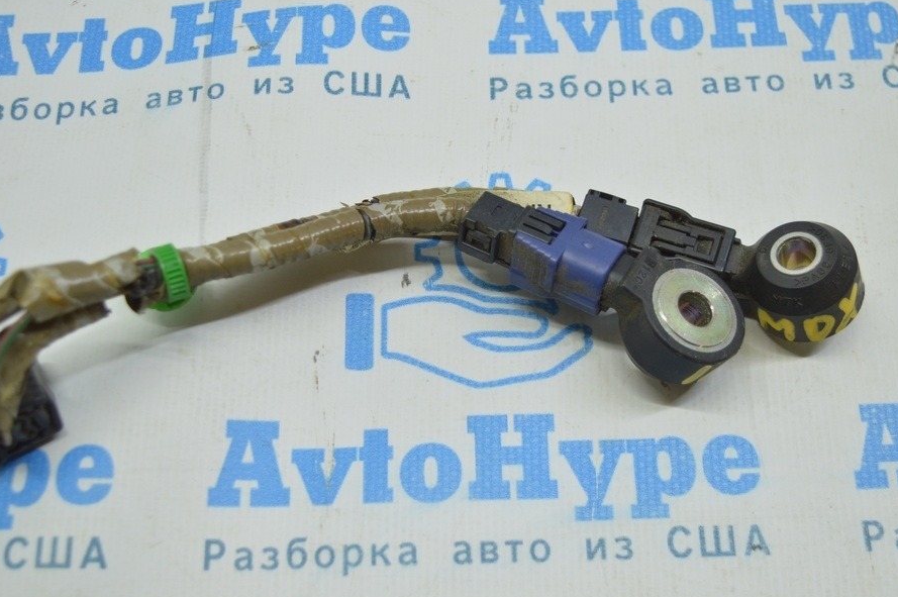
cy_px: 285
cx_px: 432
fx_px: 1335
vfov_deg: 25.2
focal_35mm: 54
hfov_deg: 37.2
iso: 400
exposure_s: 1/60
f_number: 4.2
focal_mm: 31
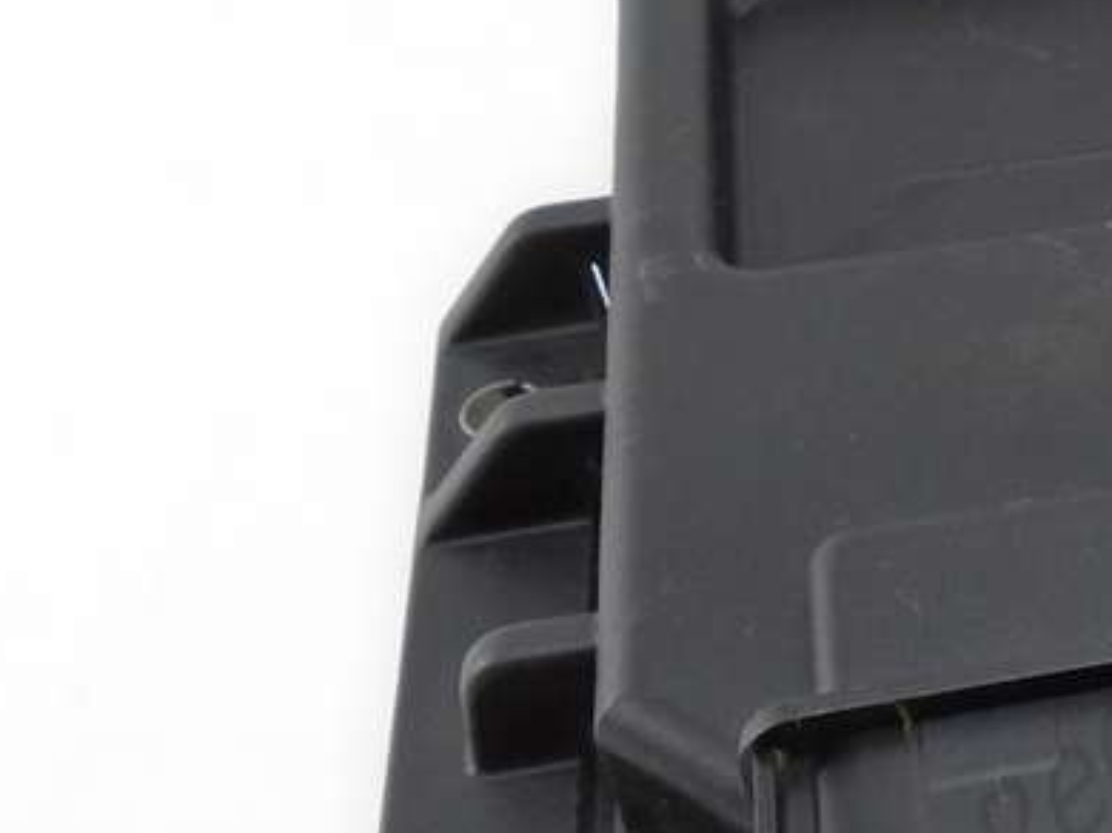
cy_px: 416
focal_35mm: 73
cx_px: 1451
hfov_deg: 23.5
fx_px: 2344
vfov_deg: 20.1
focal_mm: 4.6
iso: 100
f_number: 3.2
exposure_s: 1/50
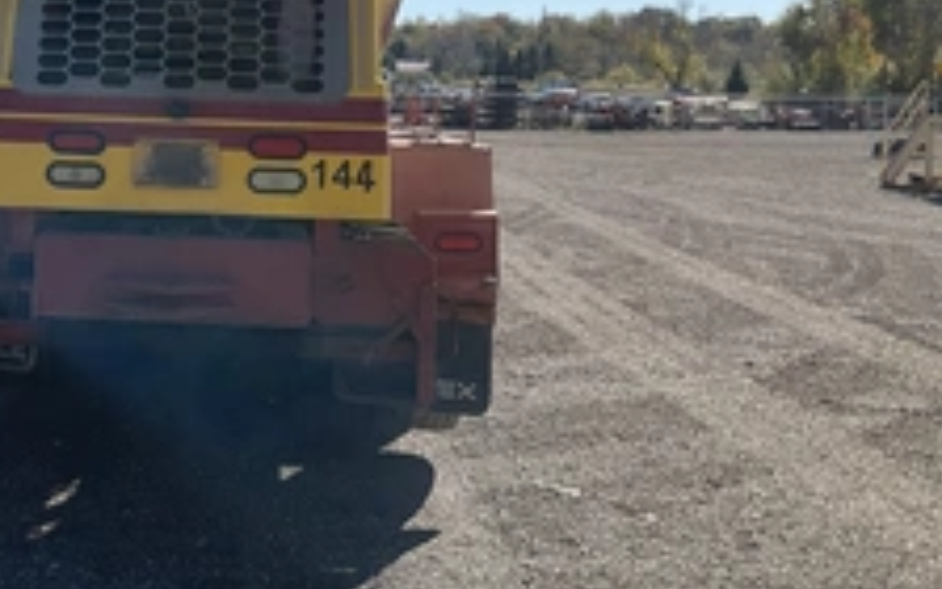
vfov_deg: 23.2
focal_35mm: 55
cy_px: 114
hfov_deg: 35.2
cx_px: 139
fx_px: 1412
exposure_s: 1/1912
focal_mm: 3
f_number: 1.8
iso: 25
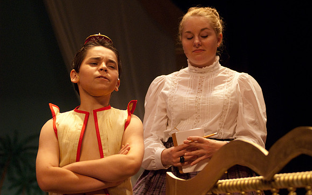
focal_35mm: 169
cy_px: 93
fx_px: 1437
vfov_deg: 7.8
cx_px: 156
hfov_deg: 12.4
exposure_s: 1/200
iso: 1000
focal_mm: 110
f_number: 2.8
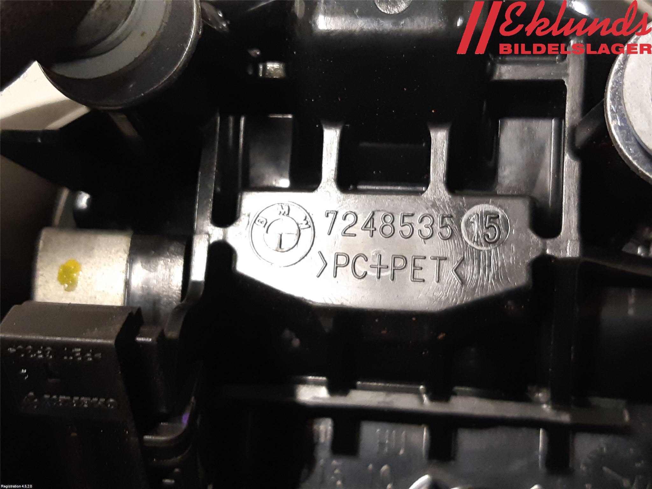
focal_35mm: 26
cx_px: 326
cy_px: 244
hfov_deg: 67.3
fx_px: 490
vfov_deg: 53.1
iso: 250
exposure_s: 1/33
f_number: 1.7
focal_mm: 3.93
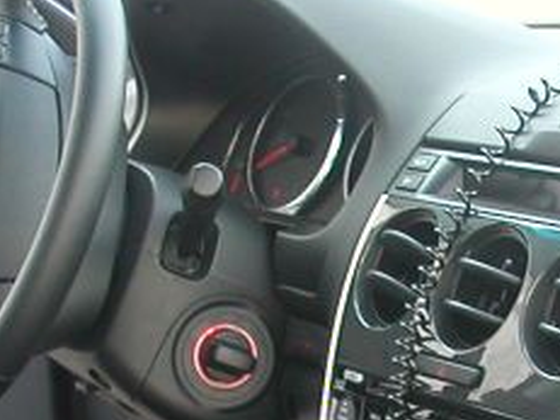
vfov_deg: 11.3
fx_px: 2070
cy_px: 551
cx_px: 499
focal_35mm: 128
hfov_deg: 15.2
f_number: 2.7
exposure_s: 1/63.3
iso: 100
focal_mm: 5.6
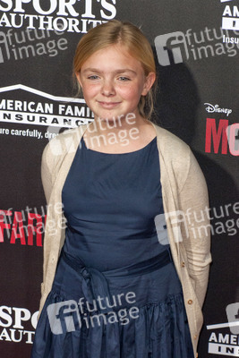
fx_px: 696
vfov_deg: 28.8
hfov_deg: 19.5
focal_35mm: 70
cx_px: 120
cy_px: 179
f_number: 4.5
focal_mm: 70
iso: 400
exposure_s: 1/400
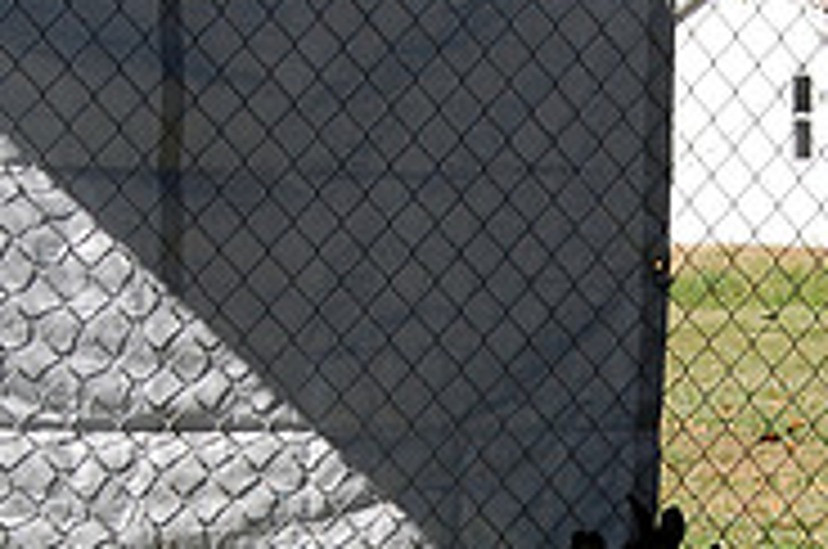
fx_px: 2824
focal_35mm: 123
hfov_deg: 16.6
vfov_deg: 10.9
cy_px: 630
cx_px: 621
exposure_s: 1/250
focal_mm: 26
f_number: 8
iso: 200
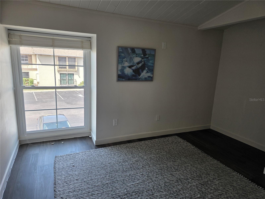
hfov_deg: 73.9
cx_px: 132
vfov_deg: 58.9
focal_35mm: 23
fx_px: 176
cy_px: 100
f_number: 1.7
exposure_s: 1/180
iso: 64
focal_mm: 6.3
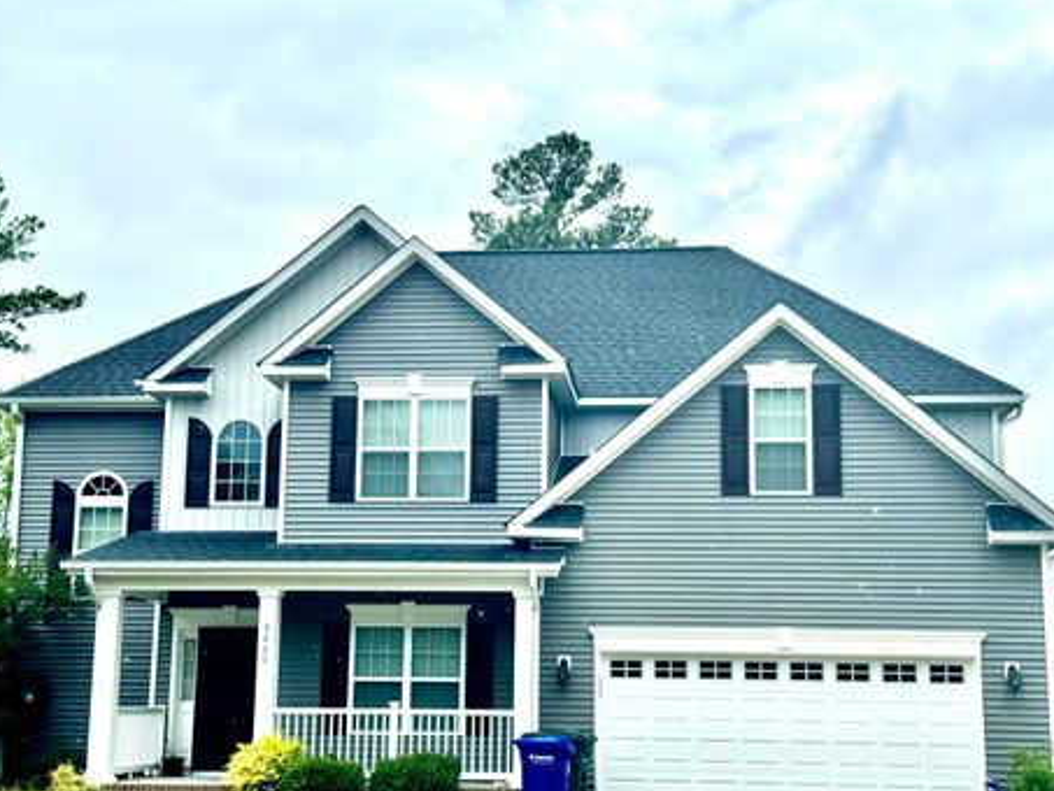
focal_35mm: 53
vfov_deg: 27.5
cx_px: 528
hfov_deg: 36.2
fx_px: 1614
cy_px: 427
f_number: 1.78
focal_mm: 6.76
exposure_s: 1/4608
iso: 64
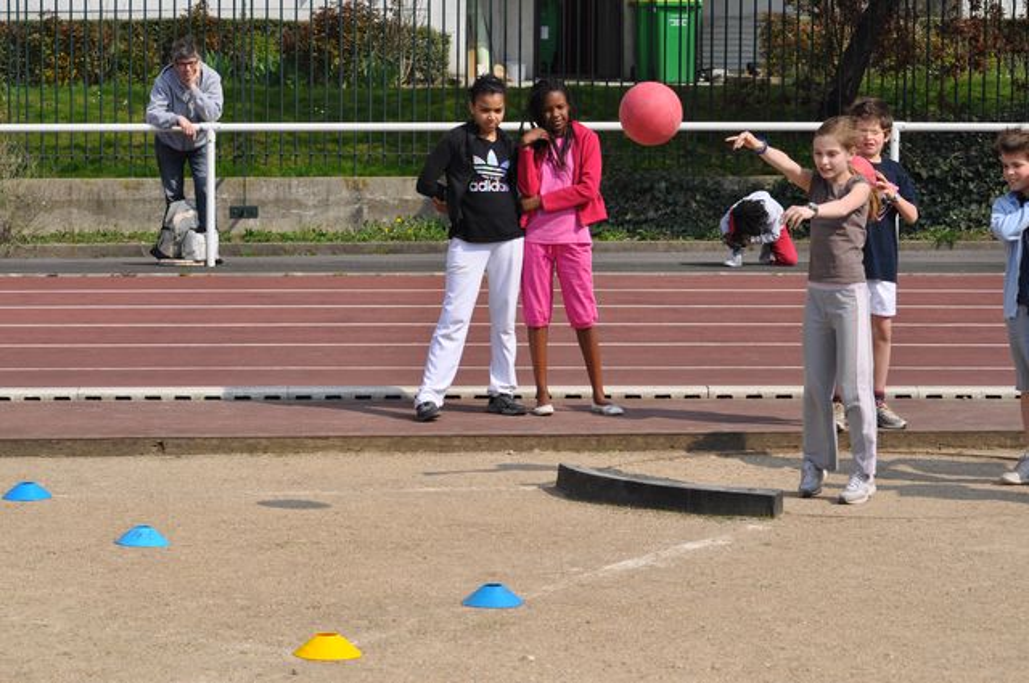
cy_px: 342
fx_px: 2997
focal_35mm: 105
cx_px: 514
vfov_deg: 13.0
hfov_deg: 19.5
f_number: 8
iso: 200
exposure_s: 1/1000
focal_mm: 70
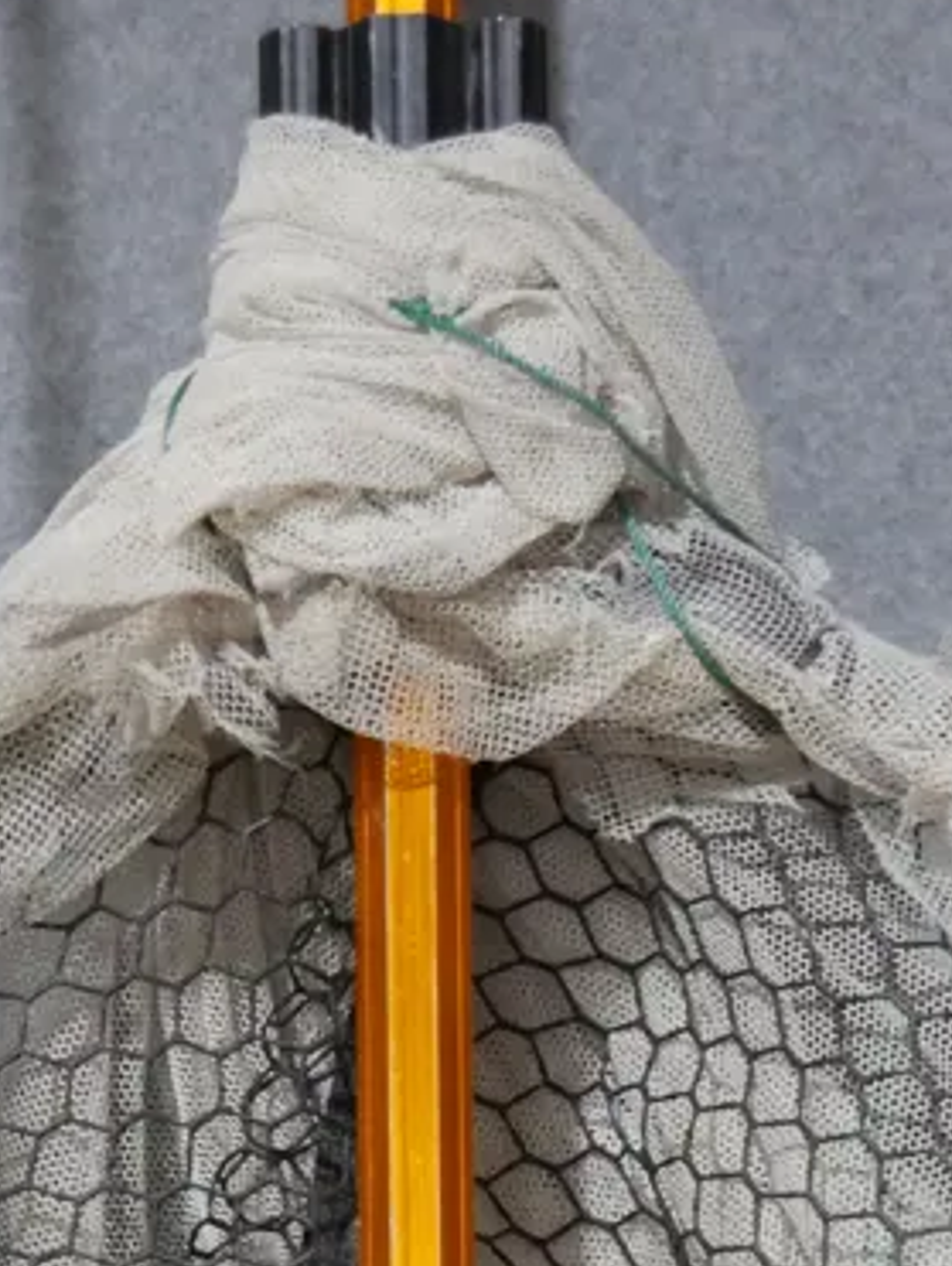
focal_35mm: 149
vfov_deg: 12.8
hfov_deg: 10.0
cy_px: 1696
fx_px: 5454
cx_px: 650
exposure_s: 1/60
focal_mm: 27
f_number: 5.3
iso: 2500
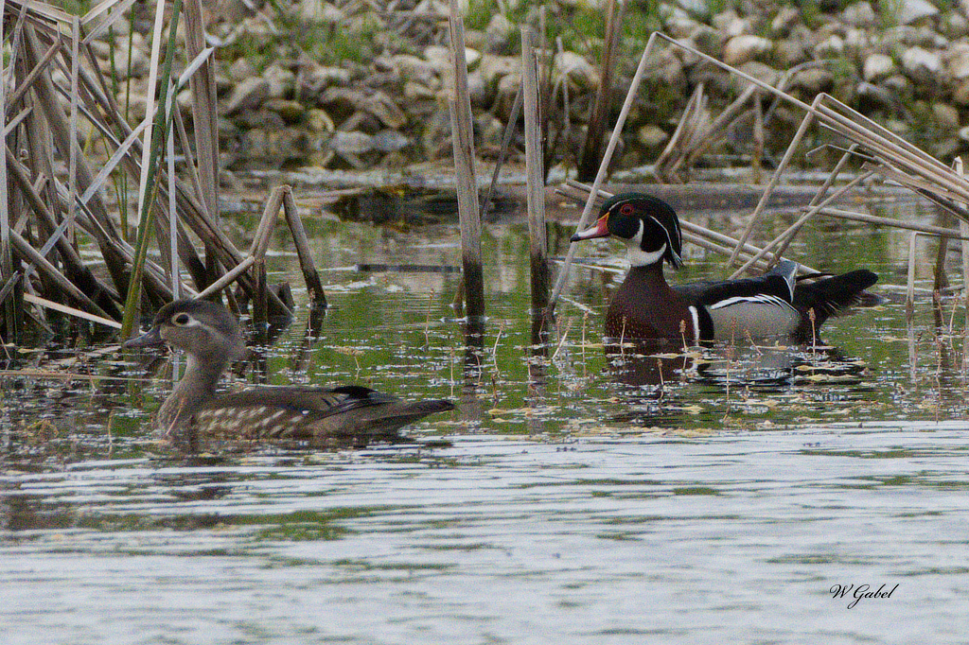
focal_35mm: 750
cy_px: 322
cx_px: 484
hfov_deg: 2.8
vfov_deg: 1.8
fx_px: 20180
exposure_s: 1/1600
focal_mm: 500
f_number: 7.1
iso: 9000
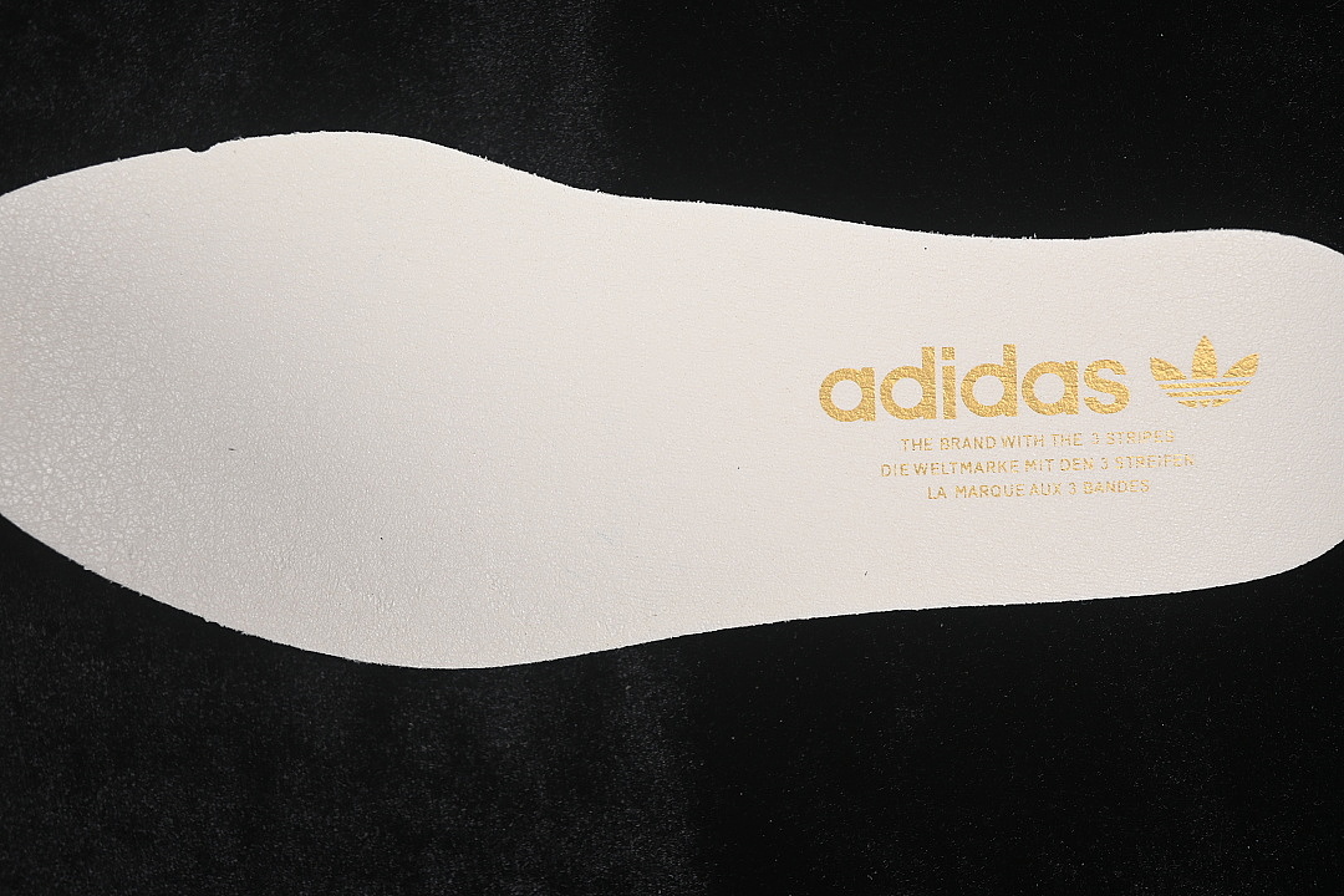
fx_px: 2800
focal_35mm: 75
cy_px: 448
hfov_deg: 27.0
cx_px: 672
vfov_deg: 18.2
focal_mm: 50
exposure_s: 1/80
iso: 160
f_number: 7.1
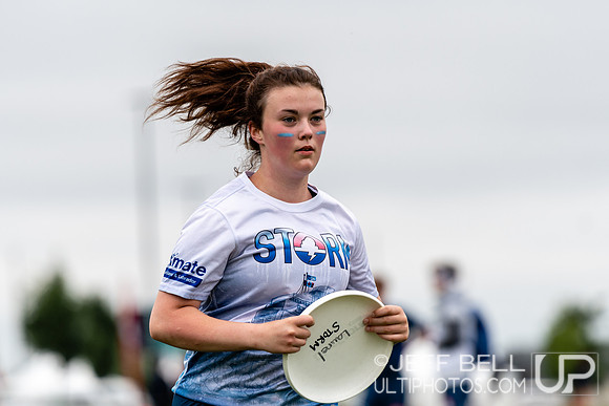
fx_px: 5076
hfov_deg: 6.9
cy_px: 203
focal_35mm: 300
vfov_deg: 4.6
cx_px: 304
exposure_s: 1/1000
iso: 180
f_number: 2.8
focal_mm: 200
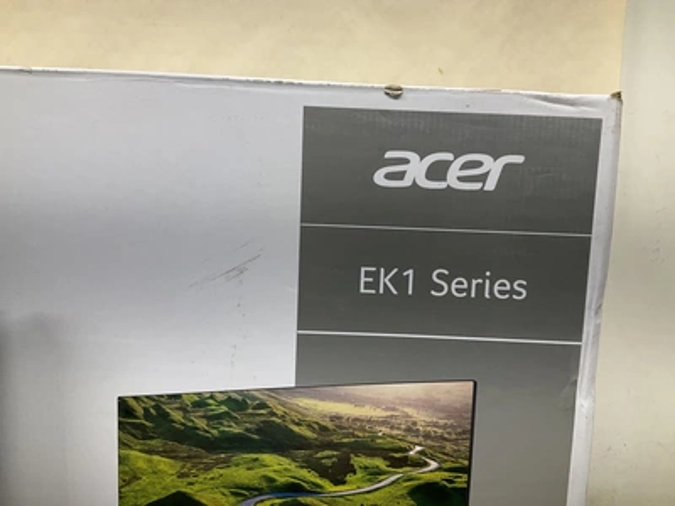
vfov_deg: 48.2
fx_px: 565
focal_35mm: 29
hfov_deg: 61.7
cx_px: 338
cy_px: 253
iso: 40
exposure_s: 1/120
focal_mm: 3
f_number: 1.8
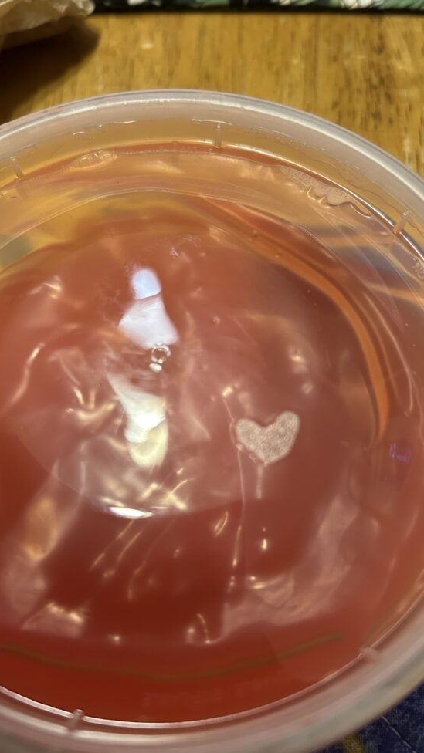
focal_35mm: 29
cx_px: 199
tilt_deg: -64.4
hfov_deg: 40.2
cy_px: 381
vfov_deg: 66.1
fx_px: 580
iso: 320
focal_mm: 5.7
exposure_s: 1/60
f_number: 1.5
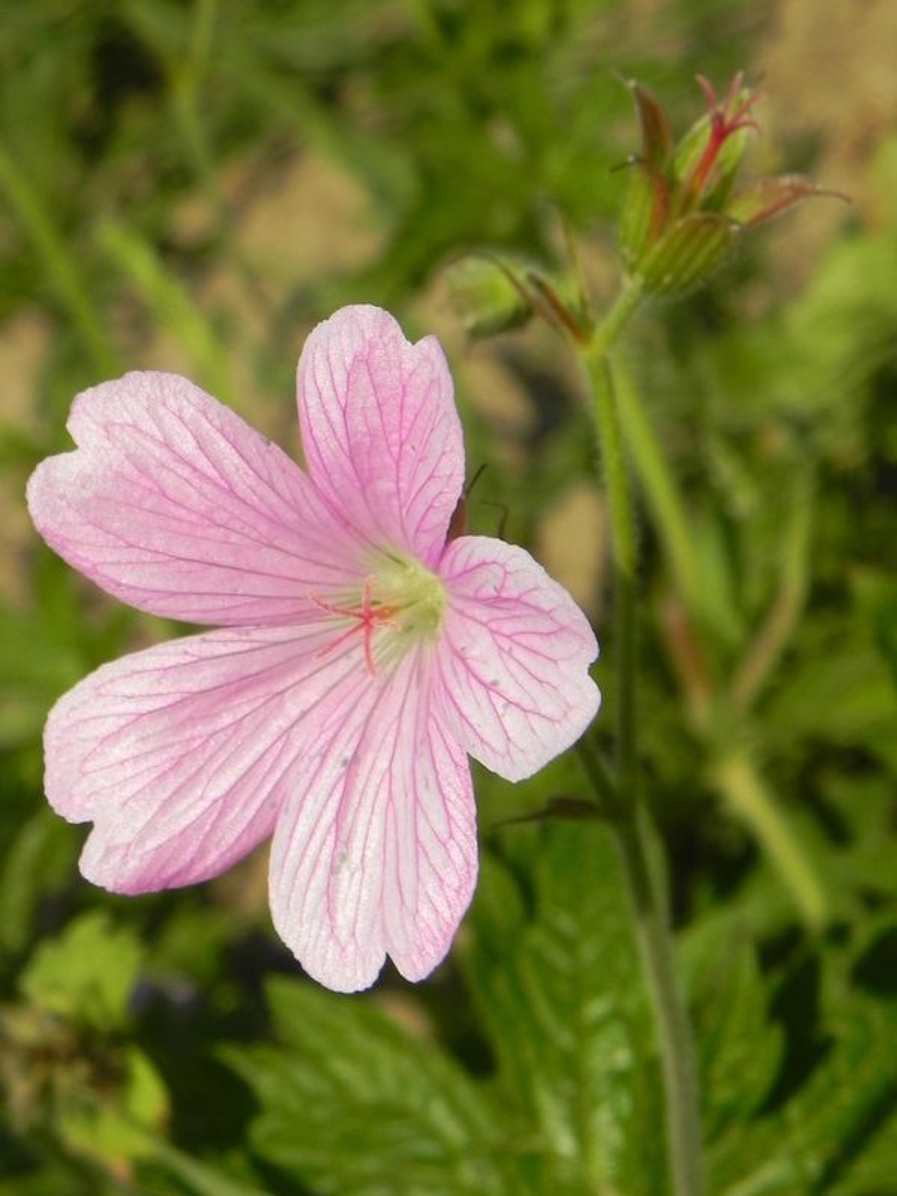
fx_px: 2937
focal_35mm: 85
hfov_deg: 17.4
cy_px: 598
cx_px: 448
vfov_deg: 23.0
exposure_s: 1/2000
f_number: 5
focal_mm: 15.1
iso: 160
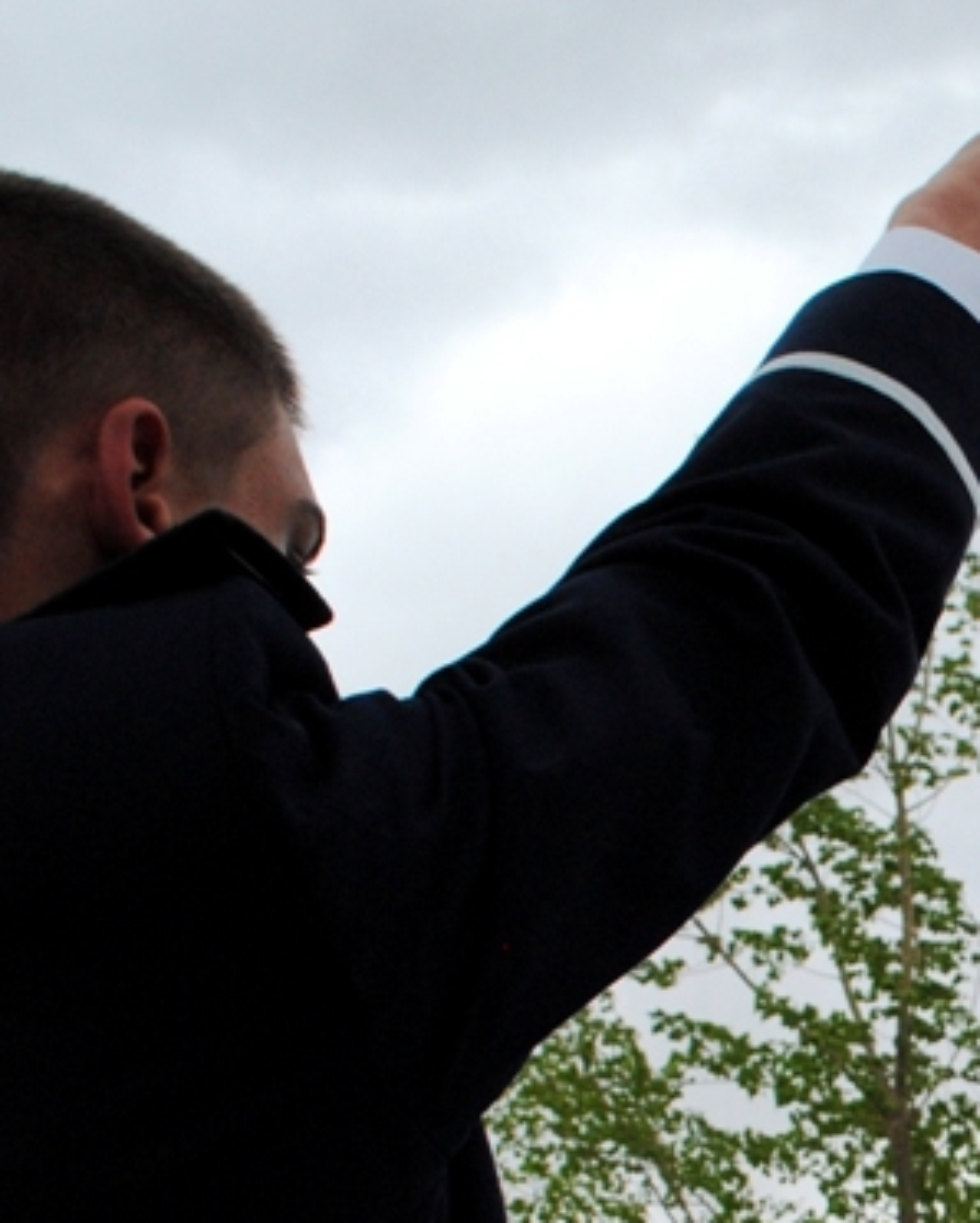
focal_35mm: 88
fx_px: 3188
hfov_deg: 16.6
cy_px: 1190
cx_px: 1217
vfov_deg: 21.1
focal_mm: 20
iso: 400
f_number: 8
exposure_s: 1/60
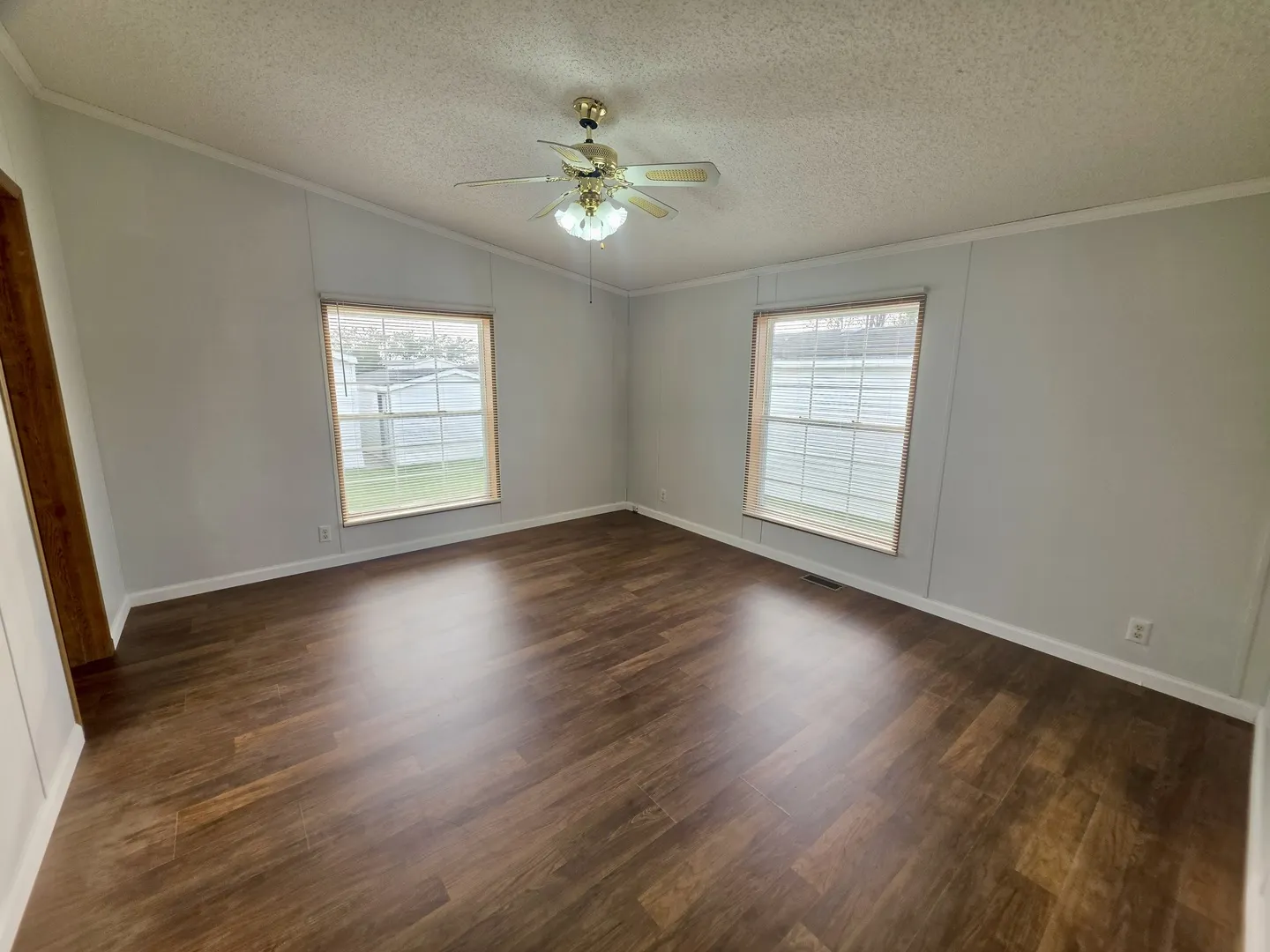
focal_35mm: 13
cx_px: 635
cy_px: 476
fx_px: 477
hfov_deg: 106.2
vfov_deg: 89.9
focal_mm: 2.2
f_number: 1.9
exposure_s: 1/120
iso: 25
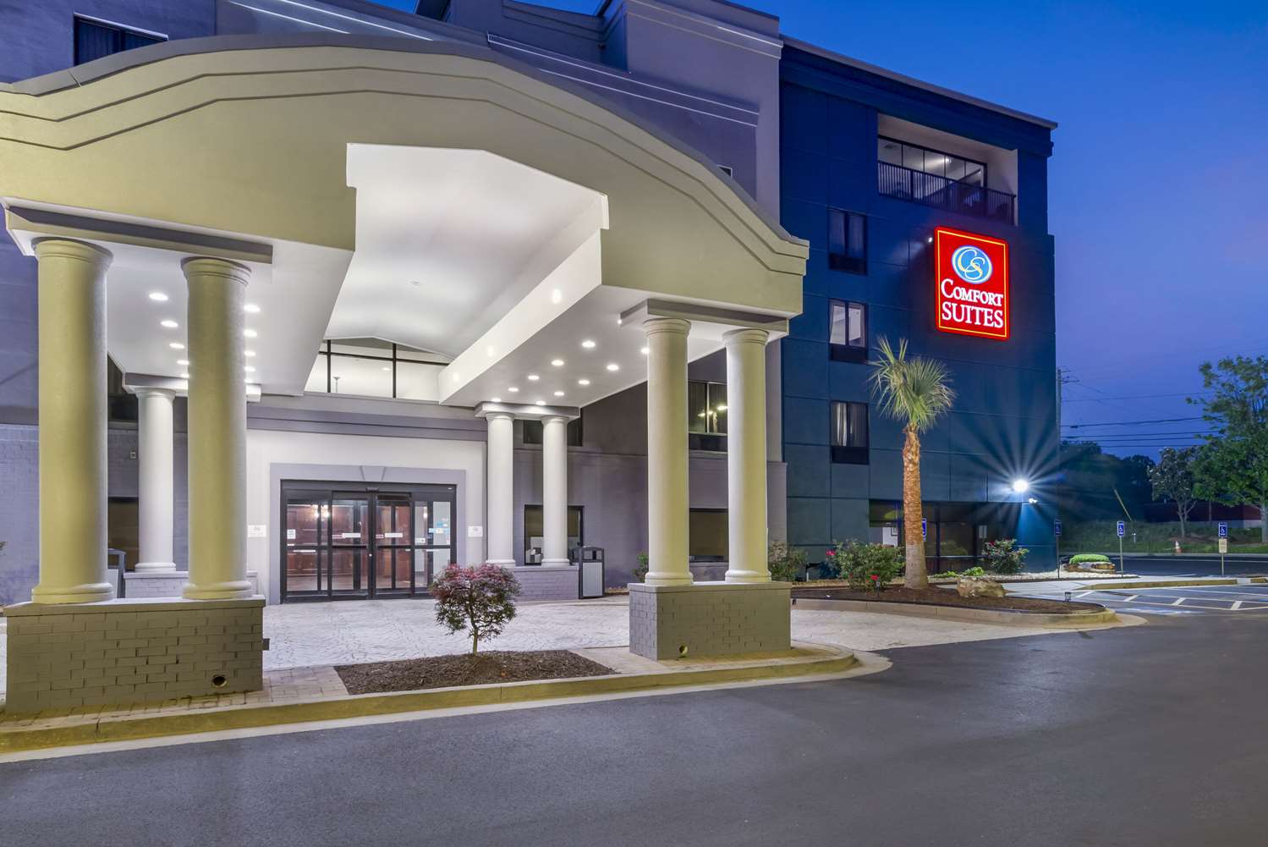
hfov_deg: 93.2
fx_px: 599
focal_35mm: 17
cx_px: 634
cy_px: 424
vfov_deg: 70.5
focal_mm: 17
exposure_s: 1
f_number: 10
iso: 400
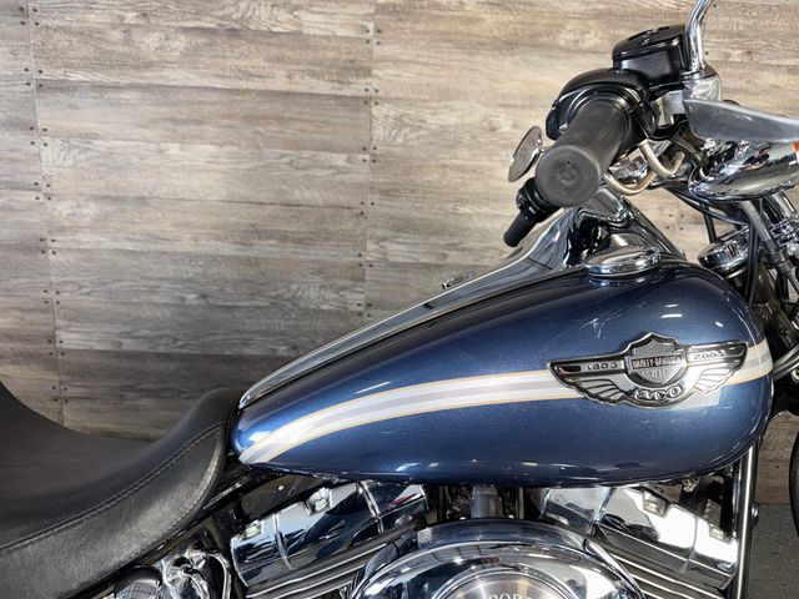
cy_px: 300
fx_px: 554
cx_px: 400
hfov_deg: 71.6
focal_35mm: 24
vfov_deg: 56.8
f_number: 1.78
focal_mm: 6.76
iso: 64
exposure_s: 1/35
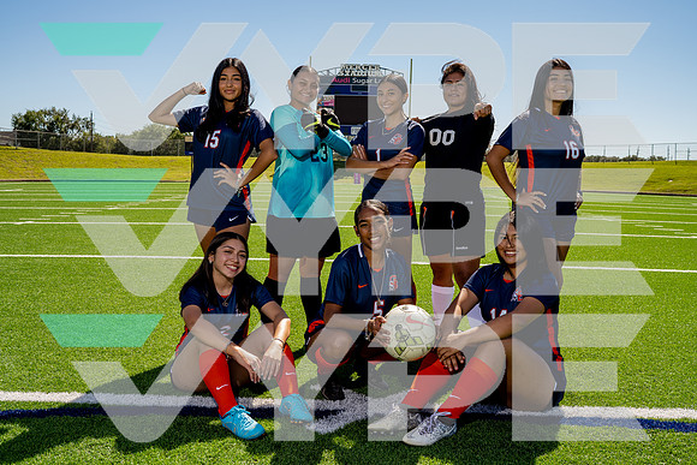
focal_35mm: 35
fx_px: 678
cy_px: 232
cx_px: 348
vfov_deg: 37.9
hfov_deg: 54.4
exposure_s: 1/250
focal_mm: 35
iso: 80
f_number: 6.3
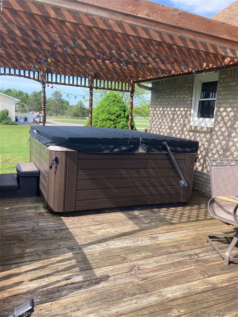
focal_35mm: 28
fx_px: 257
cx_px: 119
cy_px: 158
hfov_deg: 49.7
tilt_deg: -9.9
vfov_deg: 63.4
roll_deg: -4.2
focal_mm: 3.99
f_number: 1.8
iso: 20
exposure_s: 1/546
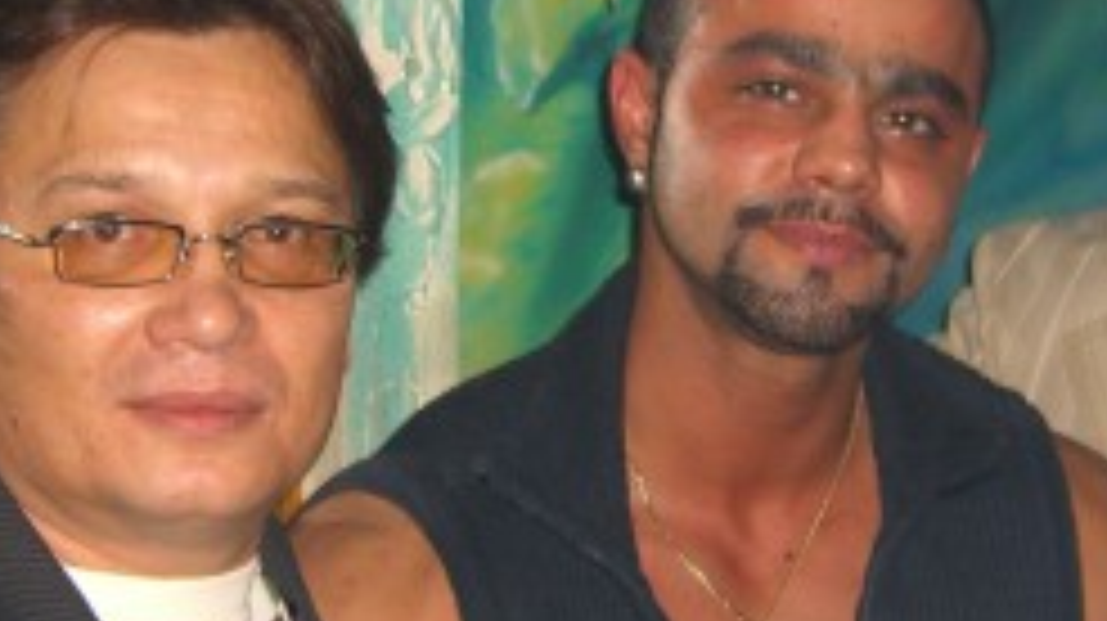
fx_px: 2963
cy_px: 360
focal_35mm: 101
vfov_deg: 12.0
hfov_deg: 21.1
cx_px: 756
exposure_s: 1/60
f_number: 2.8
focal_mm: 7.9
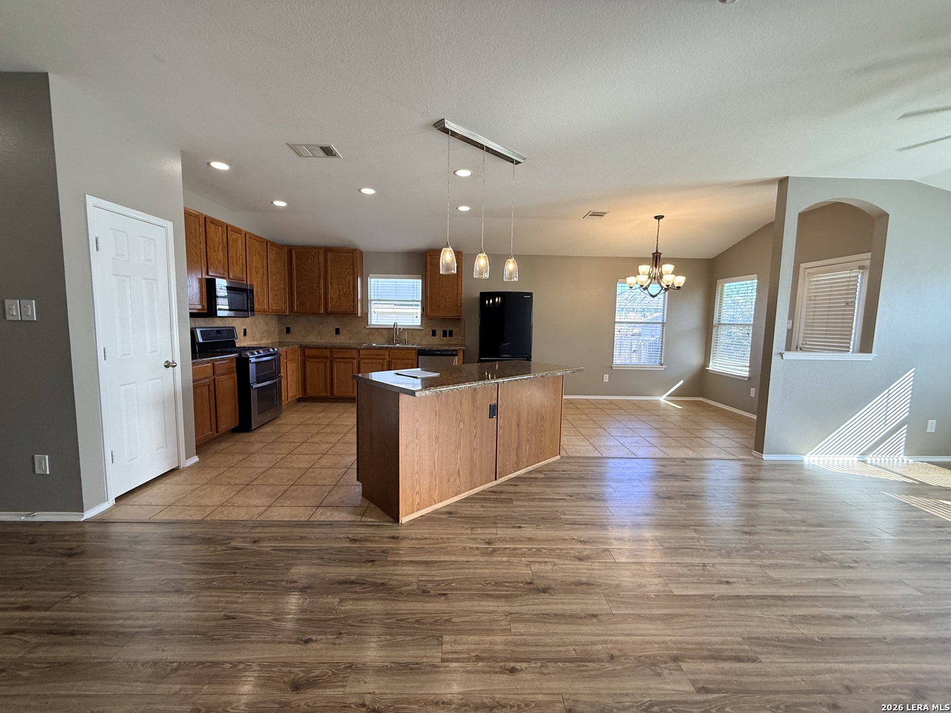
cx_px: 476
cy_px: 356
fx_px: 385
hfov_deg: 102.1
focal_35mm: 14
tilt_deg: -4.7
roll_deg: -1.4
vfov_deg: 85.7
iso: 160
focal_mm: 2.22
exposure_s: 1/120
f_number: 2.2
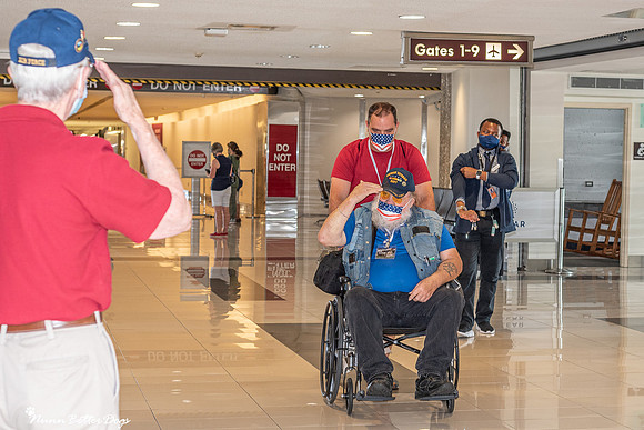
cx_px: 389
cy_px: 217
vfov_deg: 17.4
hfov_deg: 25.8
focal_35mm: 79
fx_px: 1405
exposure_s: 1/80
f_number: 4.5
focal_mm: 50
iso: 640
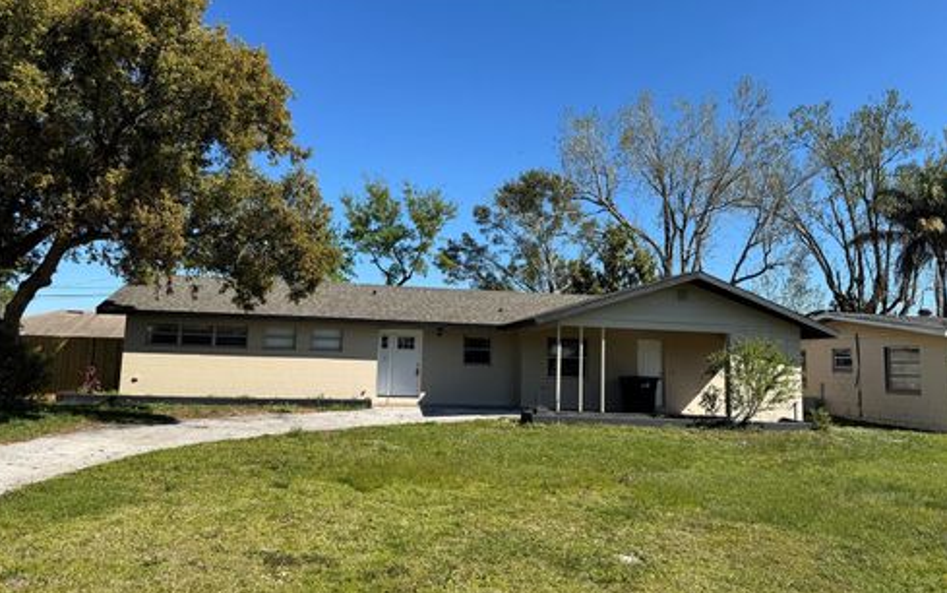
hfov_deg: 70.4
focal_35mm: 26
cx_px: 467
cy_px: 282
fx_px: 671
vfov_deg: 47.6
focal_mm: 6.76
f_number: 1.78
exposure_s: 1/4049
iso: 80
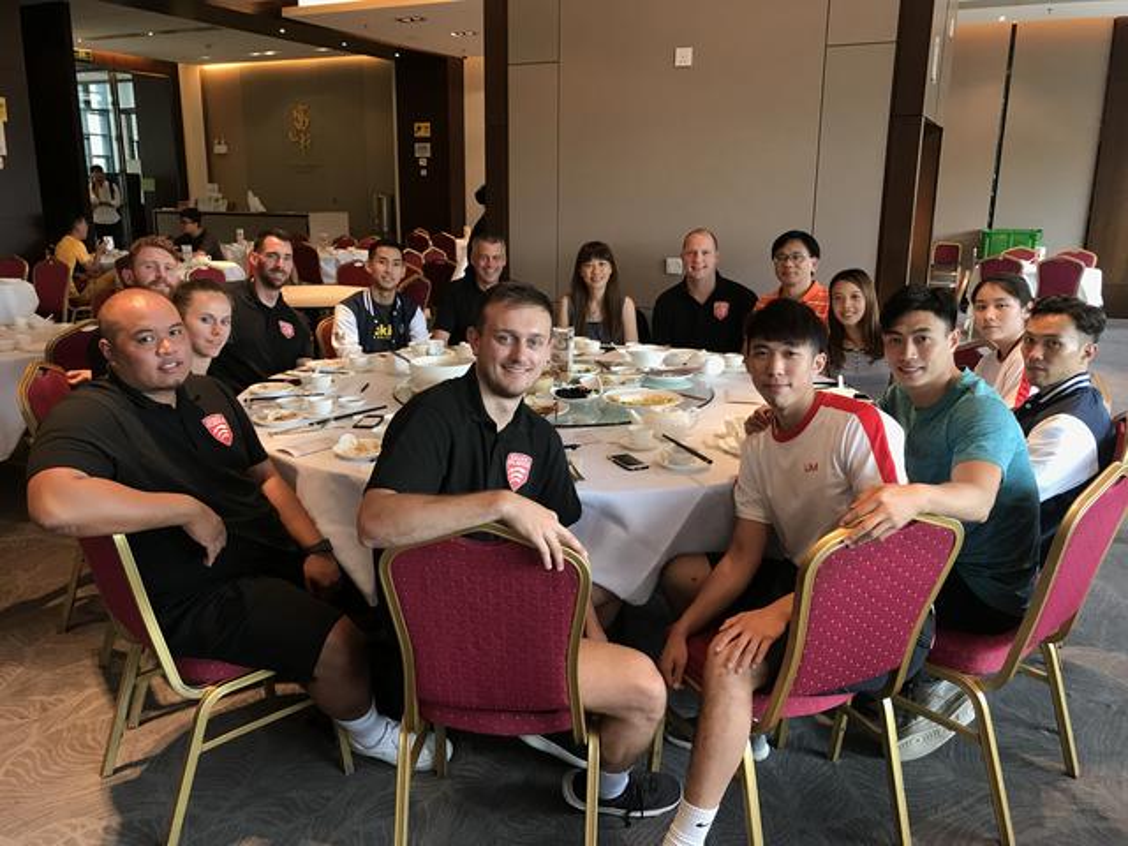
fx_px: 912
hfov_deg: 63.4
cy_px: 423
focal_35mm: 28
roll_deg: -0.4
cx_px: 564
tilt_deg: -13.9
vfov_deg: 49.7
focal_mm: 3.99
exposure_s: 1/20
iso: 32
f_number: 1.8
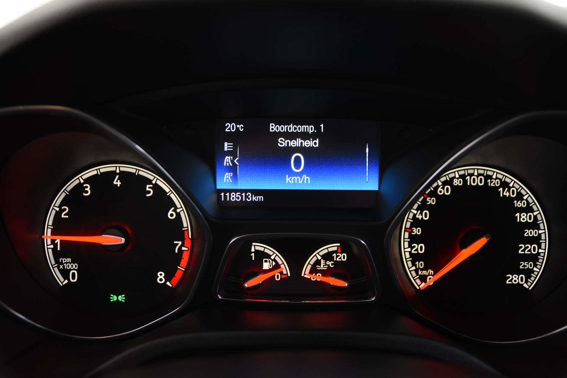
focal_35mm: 33
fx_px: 520
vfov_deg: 40.0
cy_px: 189
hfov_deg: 57.2
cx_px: 284
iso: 1600
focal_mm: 22
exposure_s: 1/30
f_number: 3
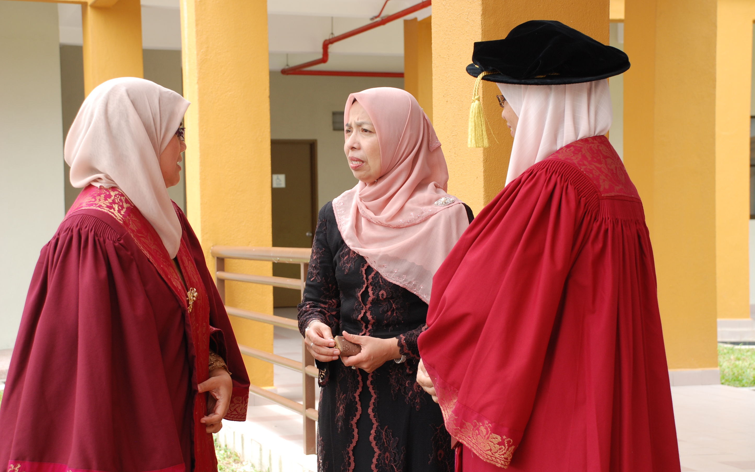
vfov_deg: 16.9
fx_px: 1584
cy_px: 247
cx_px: 379
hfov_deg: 26.8
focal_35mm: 77
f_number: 5.6
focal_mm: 50
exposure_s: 1/100
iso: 200
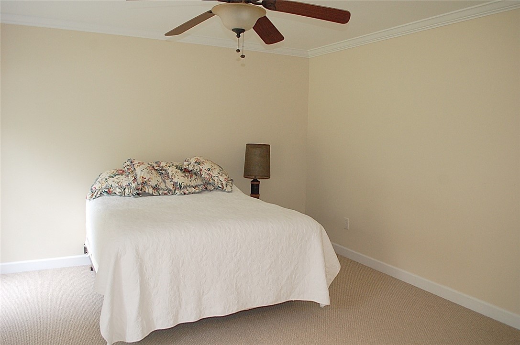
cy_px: 172
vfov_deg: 47.8
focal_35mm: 27
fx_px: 390
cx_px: 260
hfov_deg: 67.4
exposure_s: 1/60
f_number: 4
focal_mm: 18
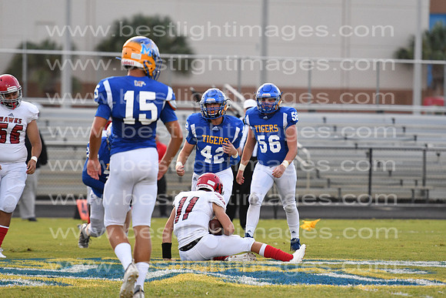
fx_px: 3439
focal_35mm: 278
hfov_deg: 7.4
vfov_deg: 5.0
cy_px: 149
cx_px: 223
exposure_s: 1/1000
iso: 1600
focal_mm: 185
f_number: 3.2
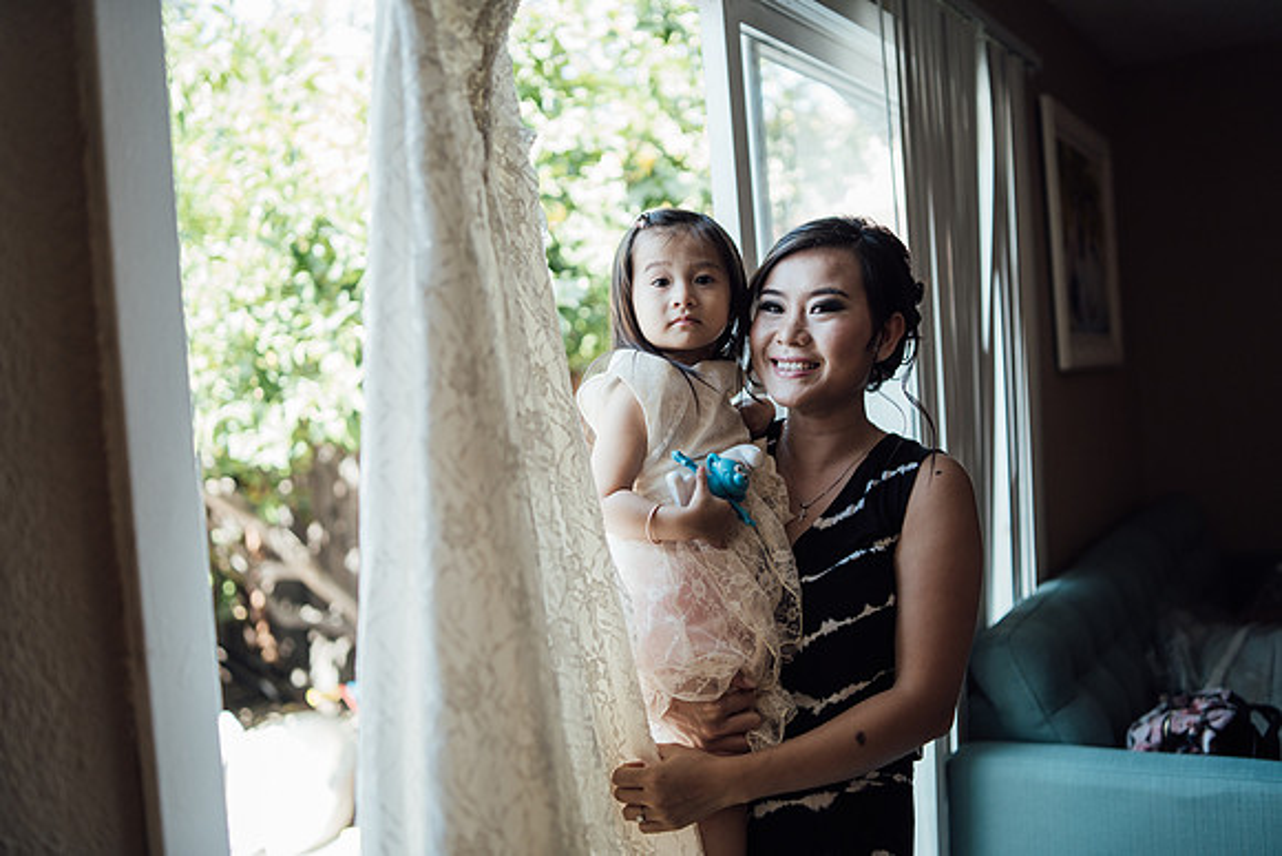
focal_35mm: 35
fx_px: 1247
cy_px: 428
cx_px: 641
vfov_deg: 37.9
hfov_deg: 54.4
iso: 320
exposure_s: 1/640
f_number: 1.8
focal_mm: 35
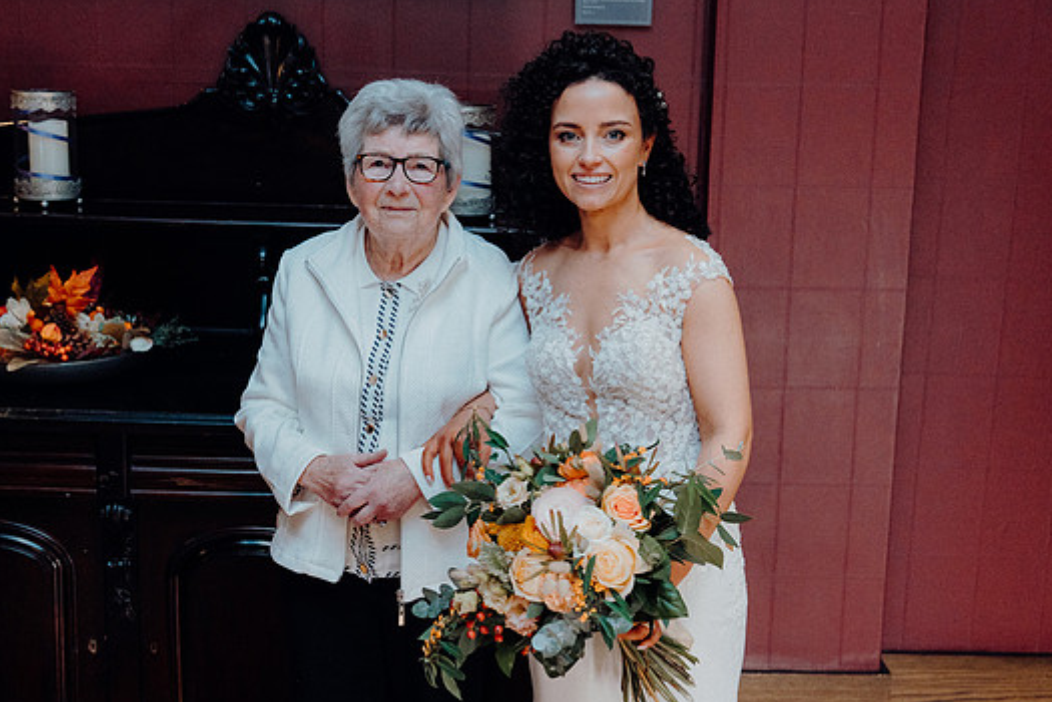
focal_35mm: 53
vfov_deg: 25.5
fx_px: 1549
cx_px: 509
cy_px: 364
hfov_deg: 37.5
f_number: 3.5
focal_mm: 48
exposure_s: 1/160
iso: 3200
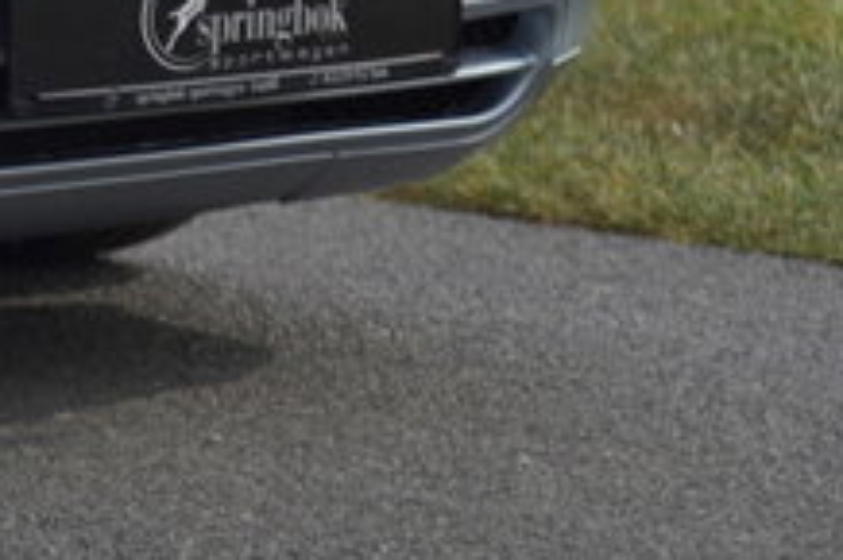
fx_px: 7160
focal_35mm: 306
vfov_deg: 4.4
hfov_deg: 6.5
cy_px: -616
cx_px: -1060
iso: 100
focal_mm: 65
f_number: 4
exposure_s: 1/800
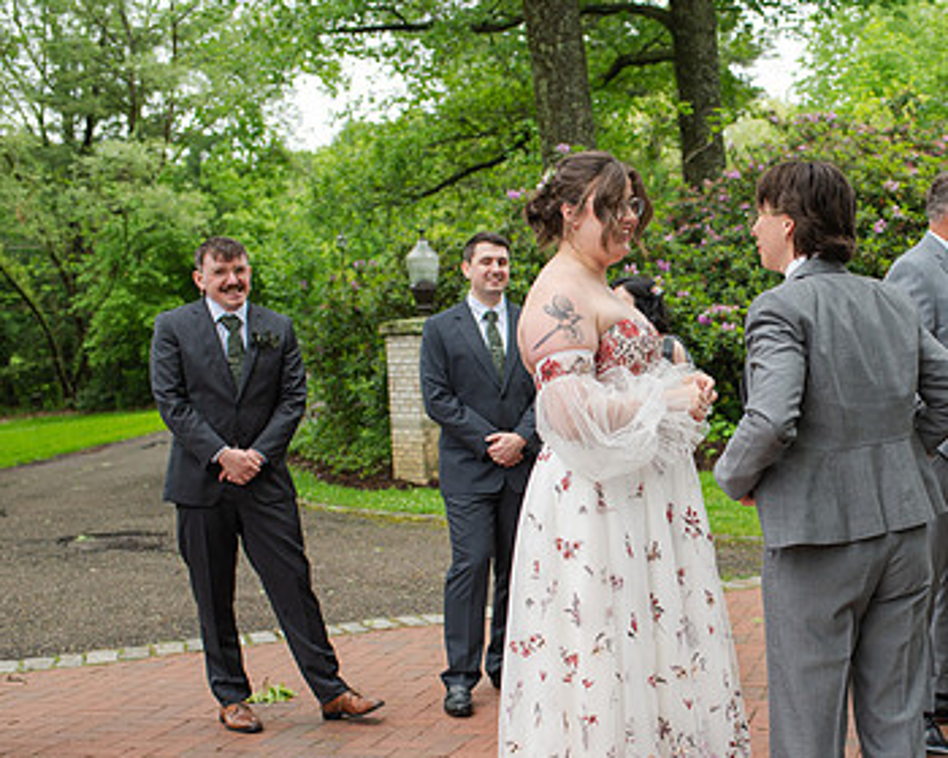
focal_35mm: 55
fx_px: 1543
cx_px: 737
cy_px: 495
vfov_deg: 27.5
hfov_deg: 33.3
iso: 110
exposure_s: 1/320
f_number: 3.5
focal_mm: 35
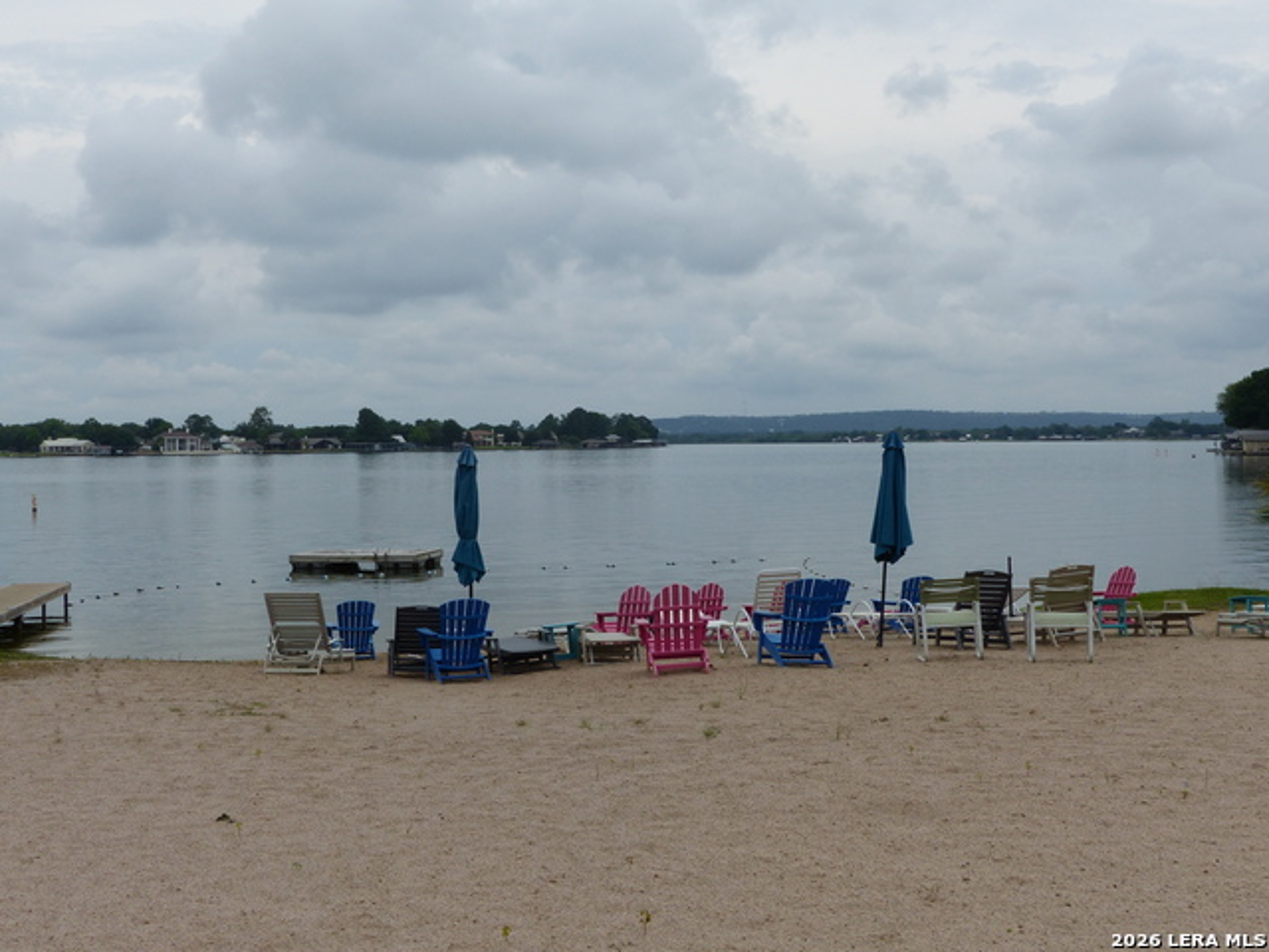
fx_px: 1723
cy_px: 476
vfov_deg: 30.9
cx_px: 634
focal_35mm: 47
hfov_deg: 40.4
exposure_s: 1/1300
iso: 100
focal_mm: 8.4
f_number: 4.5
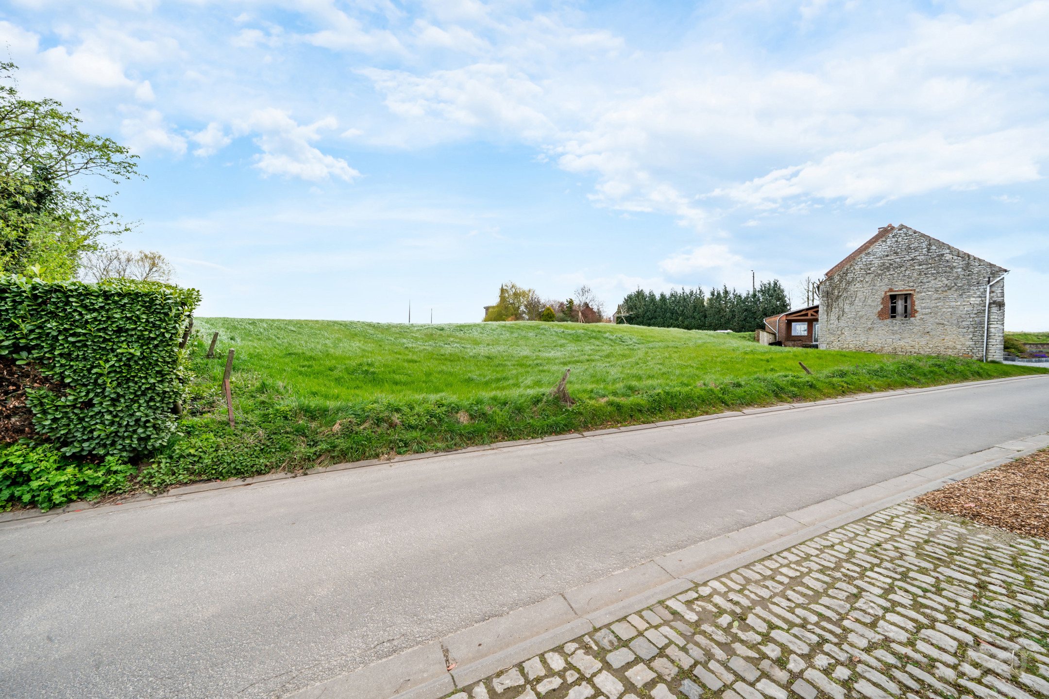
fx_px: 350
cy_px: 350
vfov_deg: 90.0
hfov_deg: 112.6
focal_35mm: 12
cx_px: 524
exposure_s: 1/125
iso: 100
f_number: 13
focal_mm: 12
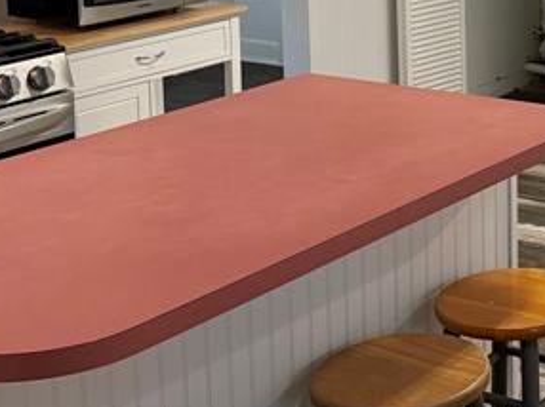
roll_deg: +0.1
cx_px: 646
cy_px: -67
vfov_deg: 16.5
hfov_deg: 21.3
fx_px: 1353
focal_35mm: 86
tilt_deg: -8.0
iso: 250
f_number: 1.78
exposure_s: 1/60
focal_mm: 6.76
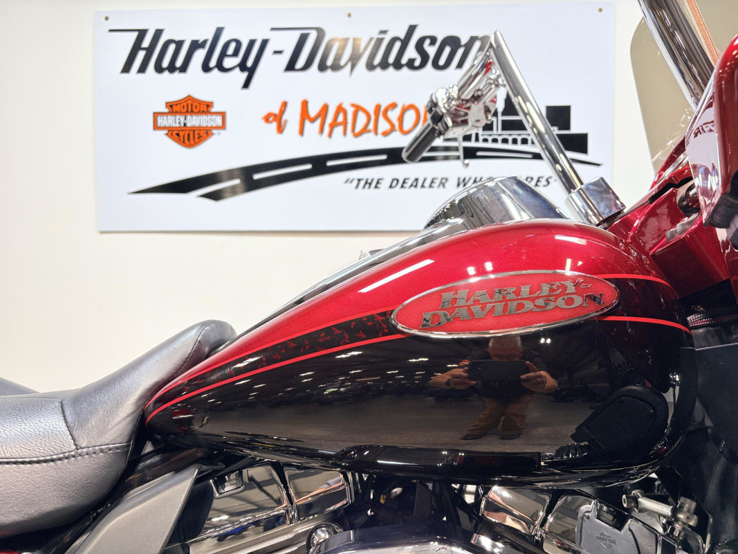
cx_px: 369
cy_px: 277
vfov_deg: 53.1
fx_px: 554
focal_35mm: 26
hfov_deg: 67.3
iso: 50
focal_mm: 5.96
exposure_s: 1/120
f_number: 1.6
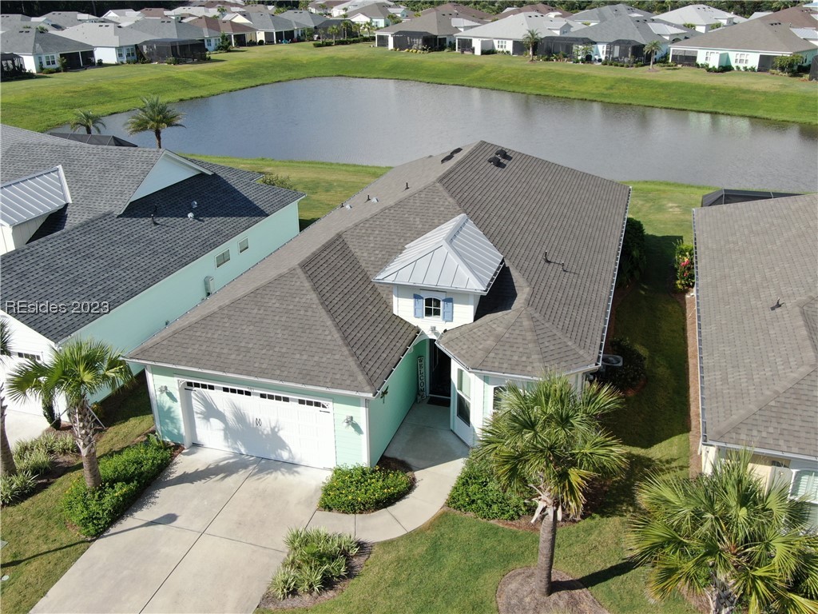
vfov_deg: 42.9
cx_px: 409
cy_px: 307
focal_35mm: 33
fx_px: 780
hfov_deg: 55.4
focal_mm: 5.69
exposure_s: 1/800
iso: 100
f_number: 3.2
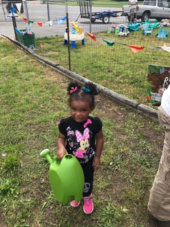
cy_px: 114
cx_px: 85
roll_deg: +1.4
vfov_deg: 63.4
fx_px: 183
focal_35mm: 28
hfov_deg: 49.7
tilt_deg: -30.2
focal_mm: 3.99
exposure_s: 1/833
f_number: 1.8
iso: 20
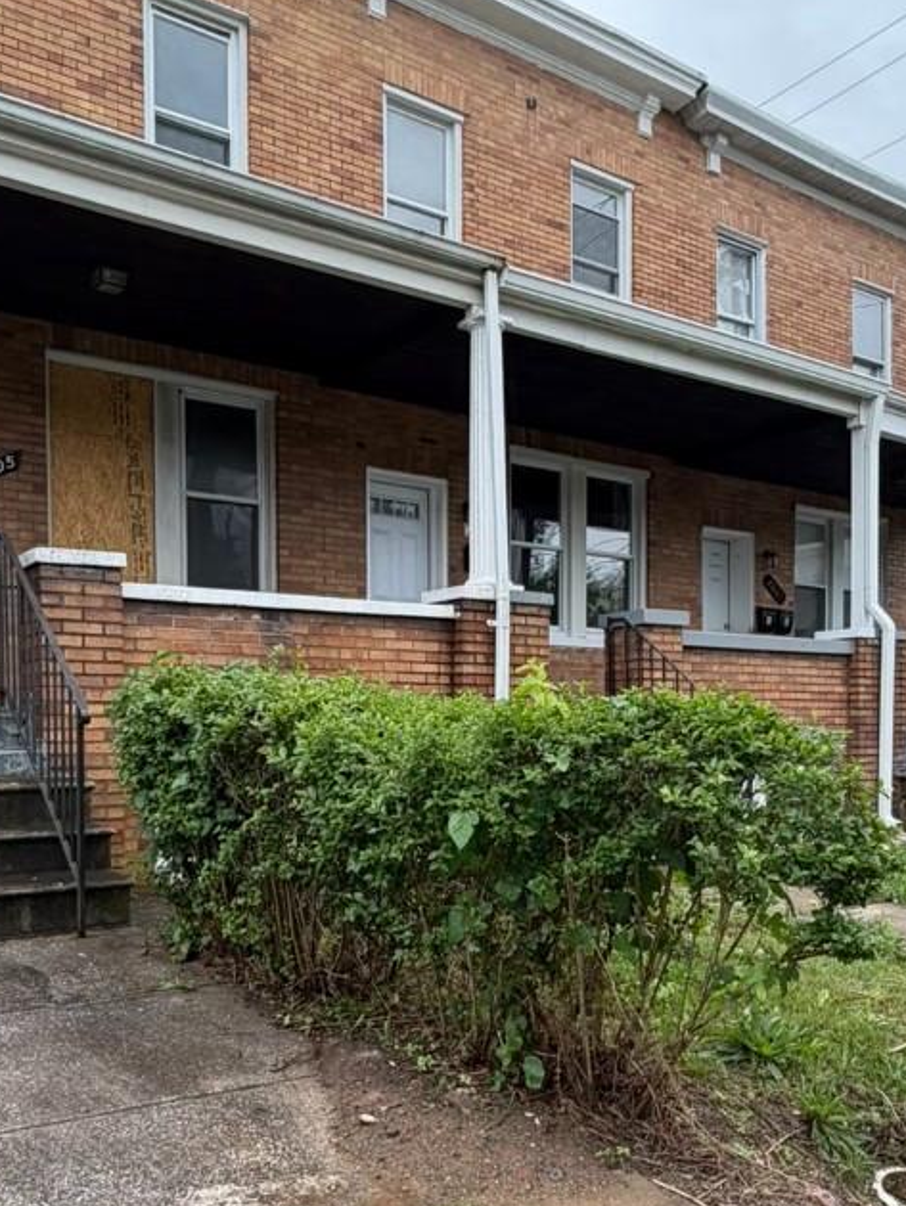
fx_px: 1116
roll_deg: +0.1
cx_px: 456
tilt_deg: -1.1
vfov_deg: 56.0
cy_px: 770
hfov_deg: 44.2
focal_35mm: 32
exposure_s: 1/770
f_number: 2.2
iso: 40
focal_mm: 2.22
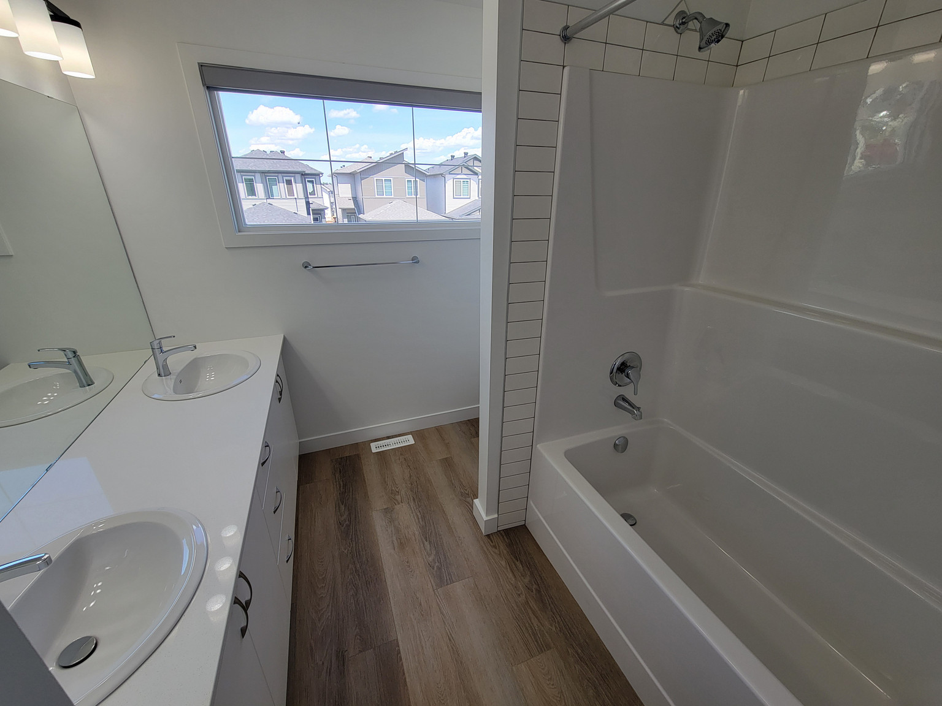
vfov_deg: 89.9
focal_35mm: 13
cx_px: 471
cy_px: 353
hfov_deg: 106.2
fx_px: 354
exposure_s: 1/149
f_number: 2.2
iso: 50
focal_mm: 2.2
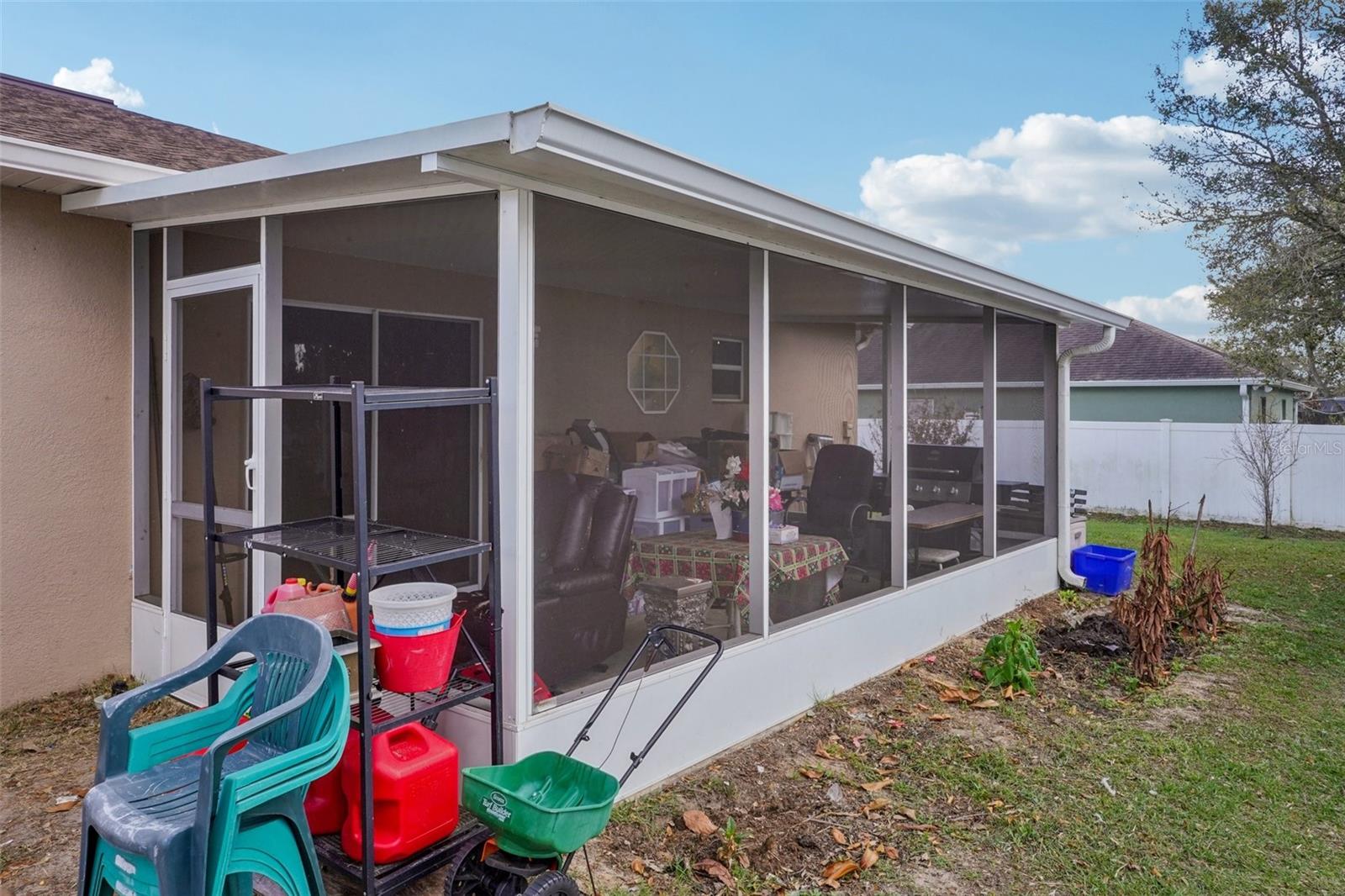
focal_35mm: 24
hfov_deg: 73.8
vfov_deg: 53.1
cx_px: 672
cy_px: 448
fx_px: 896
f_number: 22
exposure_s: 1/25
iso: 400
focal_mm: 24
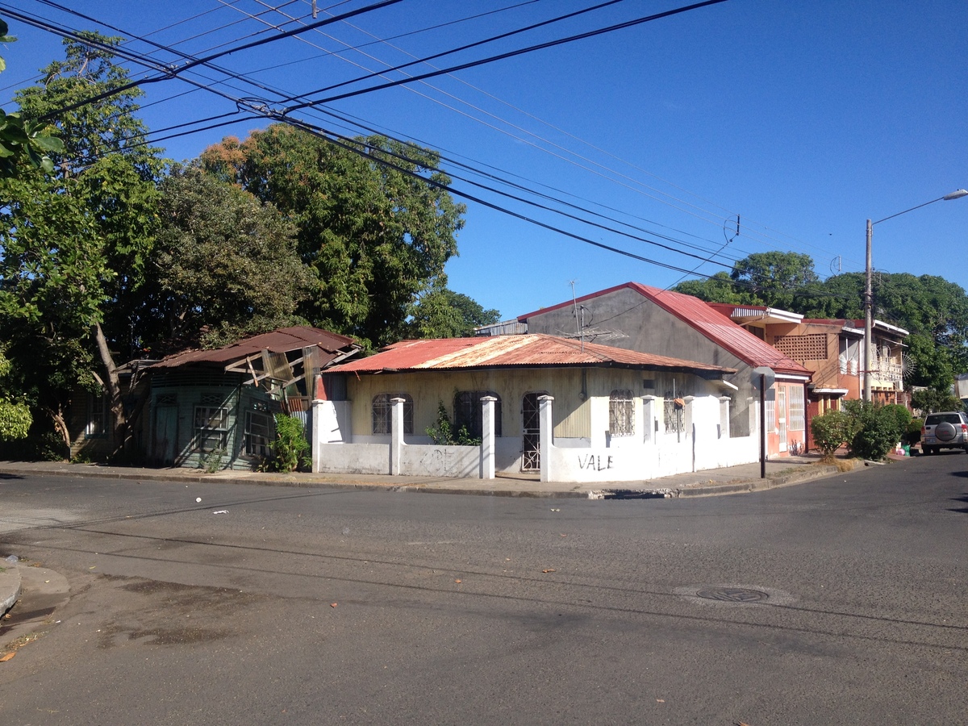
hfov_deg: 52.6
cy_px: 363
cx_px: 484
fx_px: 979
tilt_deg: +0.5
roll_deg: +0.8
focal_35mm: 35
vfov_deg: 40.7
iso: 50
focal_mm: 4.28
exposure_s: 1/1534
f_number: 2.4
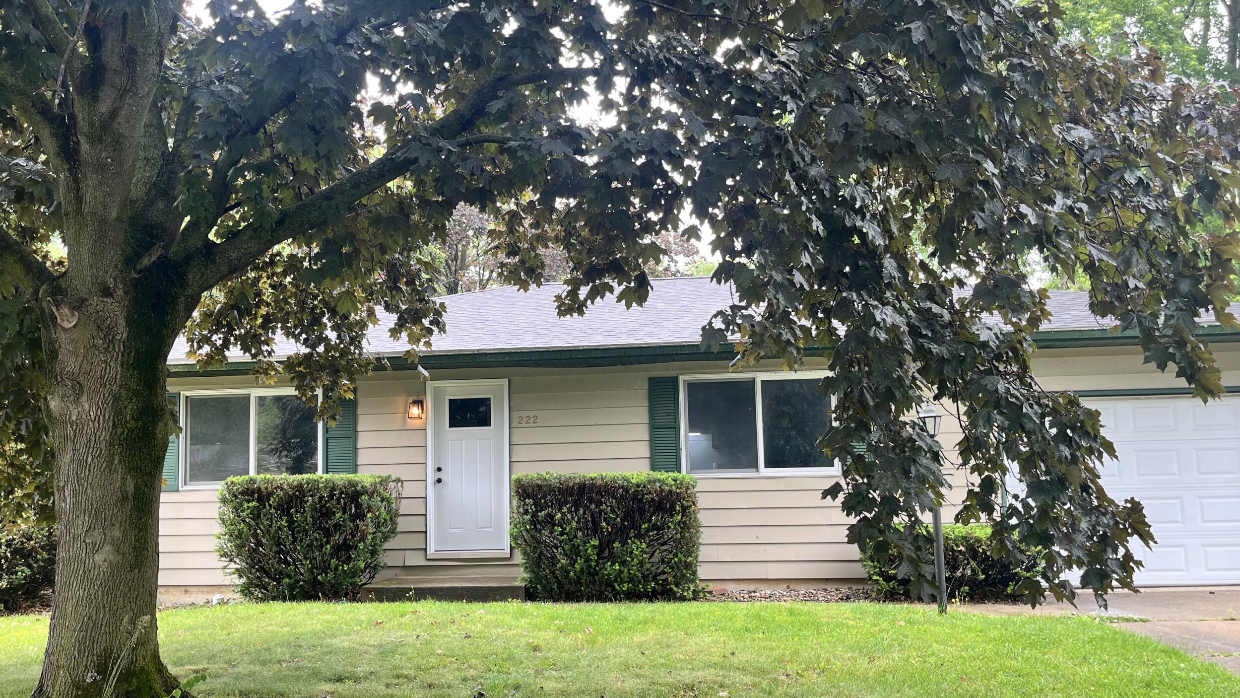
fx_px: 1118
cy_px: 387
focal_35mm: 34
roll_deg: +1.5
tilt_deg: +5.2
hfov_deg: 58.0
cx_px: 590
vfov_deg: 34.6
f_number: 1.6
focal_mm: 5.1
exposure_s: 1/122
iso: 32
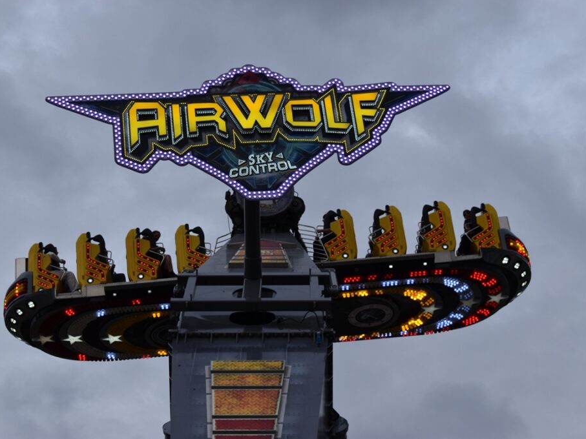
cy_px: 219
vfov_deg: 16.5
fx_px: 1516
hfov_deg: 21.9
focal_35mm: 90
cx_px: 267
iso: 200
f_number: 8
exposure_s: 1/250
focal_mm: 55
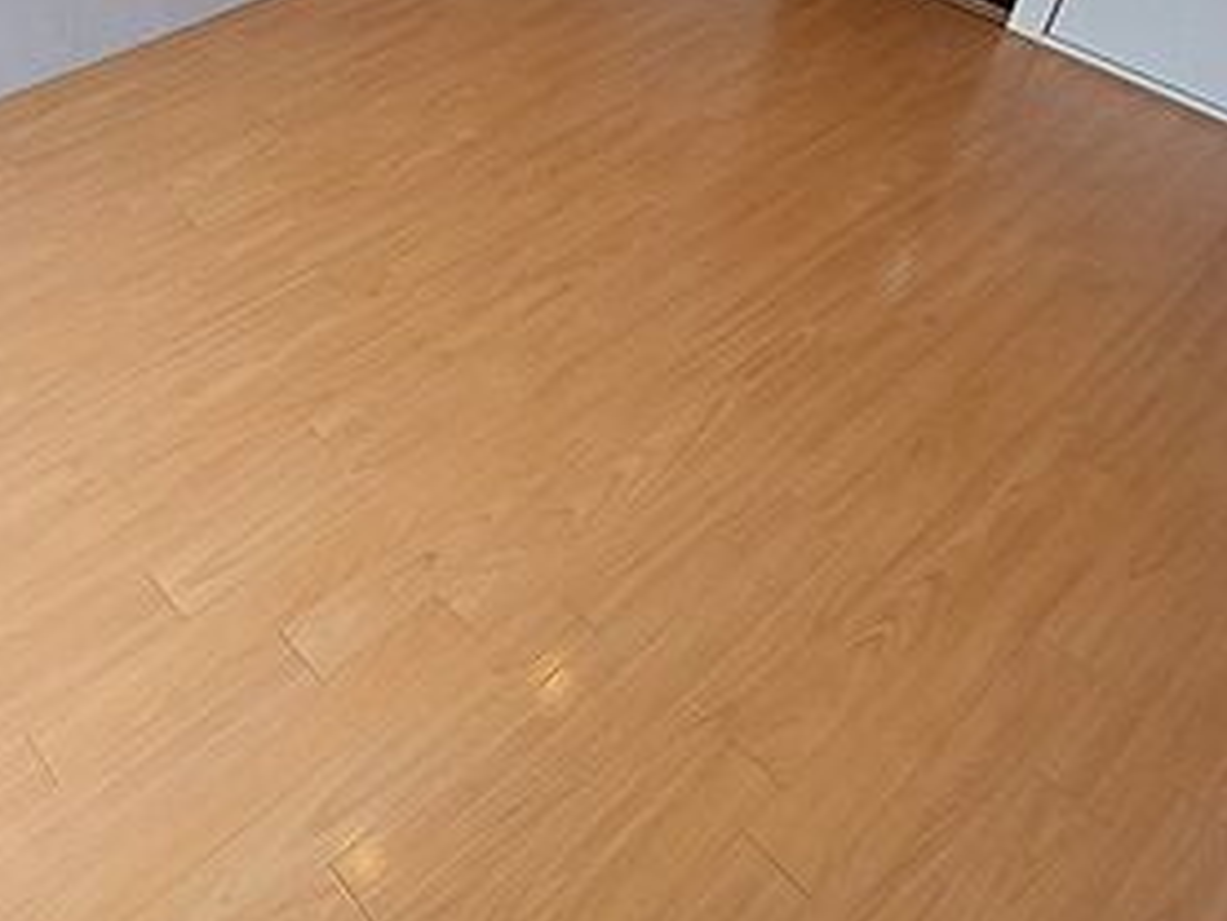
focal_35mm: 30
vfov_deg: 45.6
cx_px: 385
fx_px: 1064
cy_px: 261
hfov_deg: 58.3
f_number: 2.2
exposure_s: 1/50
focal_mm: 1.74
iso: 50
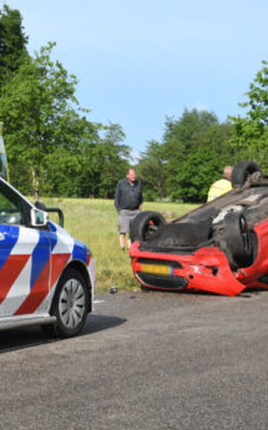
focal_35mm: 109
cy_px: 153
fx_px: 1276
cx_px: 27
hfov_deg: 11.9
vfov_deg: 19.1
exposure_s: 1/320
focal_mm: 32
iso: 200
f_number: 9
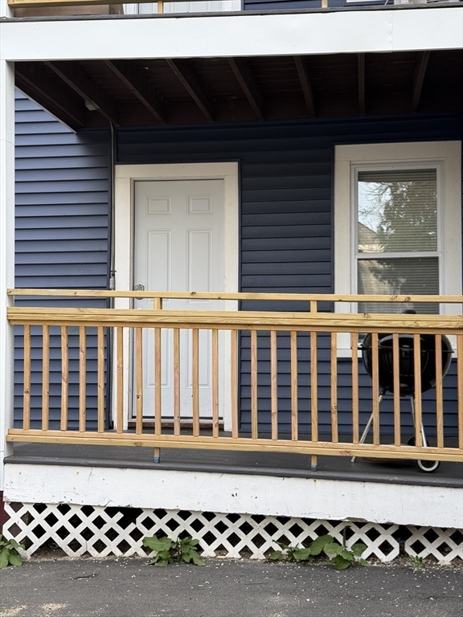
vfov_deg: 39.7
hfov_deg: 30.3
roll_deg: -0.4
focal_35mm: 48
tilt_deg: +3.3
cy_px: 308
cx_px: 232
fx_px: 856
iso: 64
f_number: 1.78
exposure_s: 1/349
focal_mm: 6.76
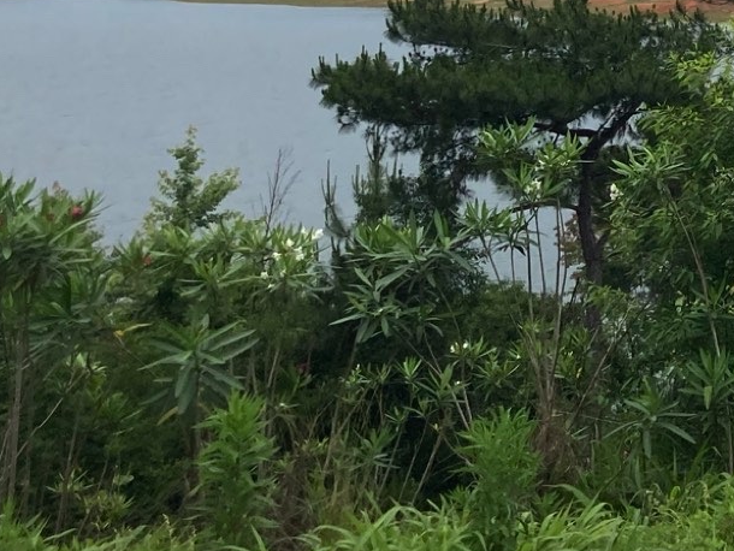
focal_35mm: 94
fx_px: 1994
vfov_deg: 14.8
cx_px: 1036
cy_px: -247
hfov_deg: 18.8
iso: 25
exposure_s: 1/4000
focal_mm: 3.99
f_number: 1.8
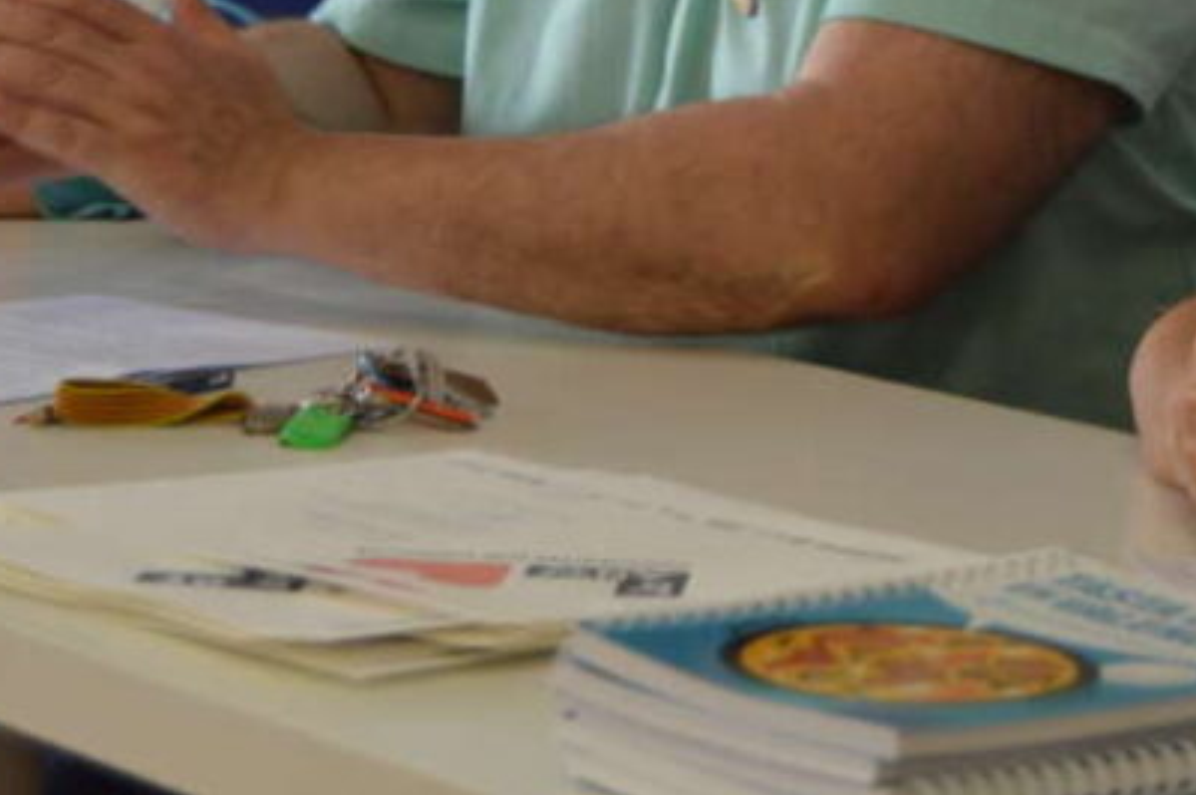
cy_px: -121
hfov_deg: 15.2
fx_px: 4457
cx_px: 867
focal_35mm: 134
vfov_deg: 10.1
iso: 400
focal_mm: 35
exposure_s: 1/60
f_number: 4.5
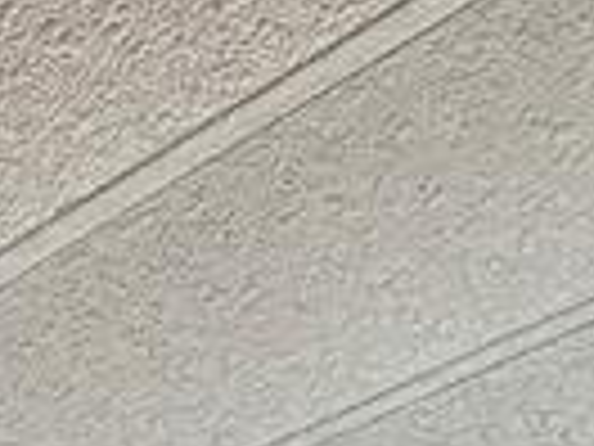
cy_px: 1617
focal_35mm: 109
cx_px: -126
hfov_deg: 17.2
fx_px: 1870
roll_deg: +0.3
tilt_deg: -5.5
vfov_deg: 8.8
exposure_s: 1/121
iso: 200
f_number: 2.2
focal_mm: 2.22
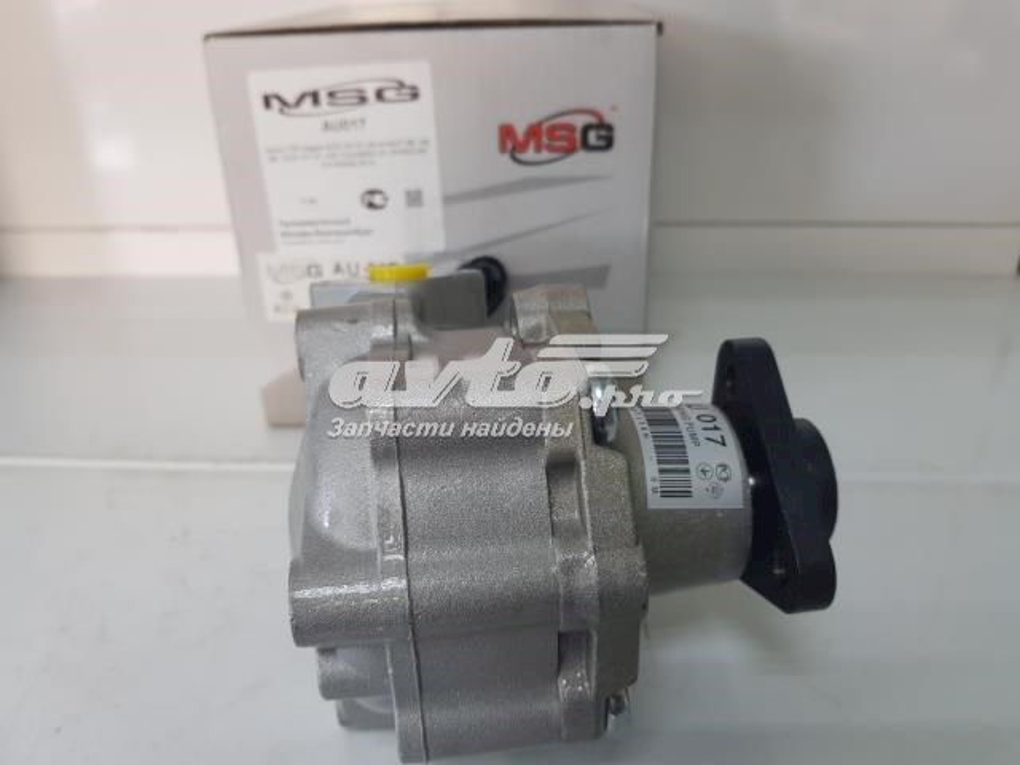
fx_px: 766
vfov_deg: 53.1
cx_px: 510
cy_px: 382
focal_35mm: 26
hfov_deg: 67.3
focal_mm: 4.2
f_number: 1.7
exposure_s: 1/50
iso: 64
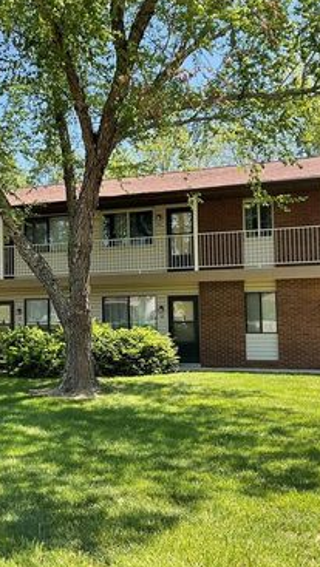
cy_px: 284
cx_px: 79
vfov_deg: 47.3
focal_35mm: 43
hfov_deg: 27.4
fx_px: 647
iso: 16
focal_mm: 3
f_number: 1.8
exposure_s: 1/386
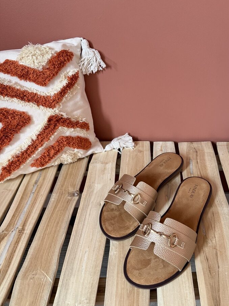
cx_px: 152
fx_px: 282
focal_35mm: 32
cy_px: 154
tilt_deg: -36.5
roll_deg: +1.0
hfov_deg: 43.6
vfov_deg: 56.8
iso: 400
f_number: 1.78
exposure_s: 1/60
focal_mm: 6.76
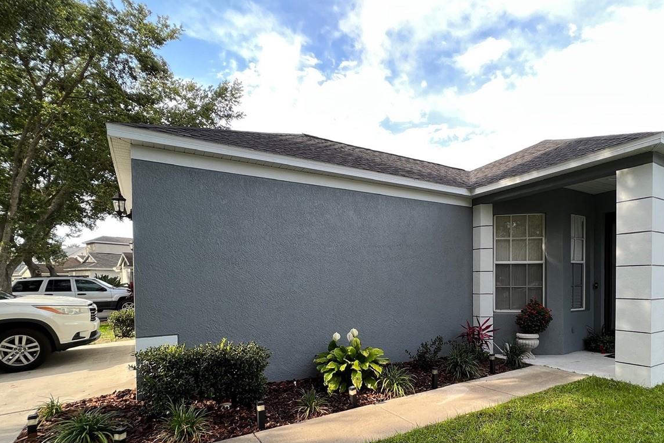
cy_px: 294
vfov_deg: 63.0
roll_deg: +0.5
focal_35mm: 19
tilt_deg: -1.8
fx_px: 350
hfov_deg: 85.8
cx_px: 400
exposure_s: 1/182
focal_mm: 1.57
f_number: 1.8
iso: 32
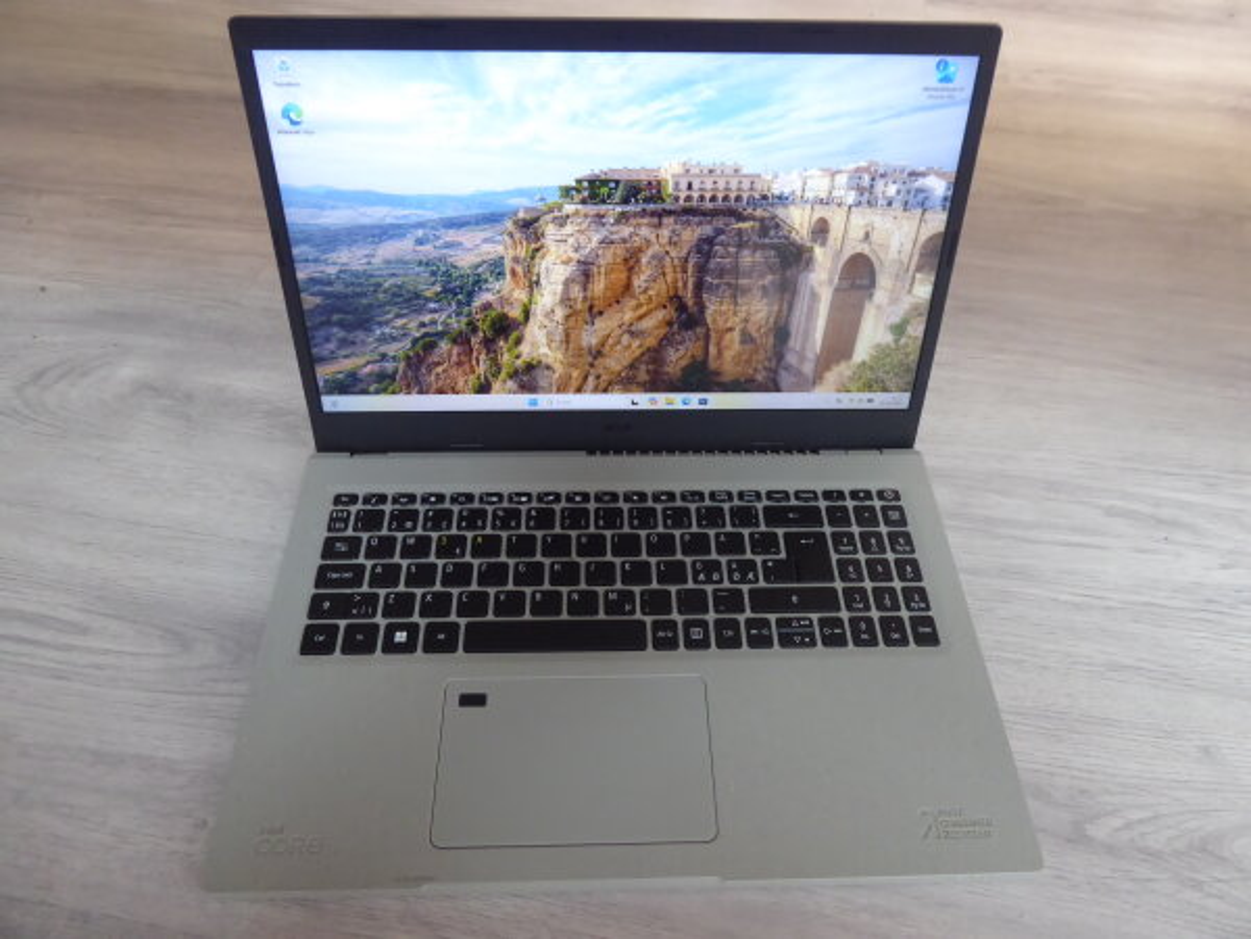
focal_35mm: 25
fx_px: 903
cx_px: 626
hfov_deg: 69.4
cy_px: 470
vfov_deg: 54.9
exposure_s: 1/25
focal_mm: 4.3
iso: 400
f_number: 3.3
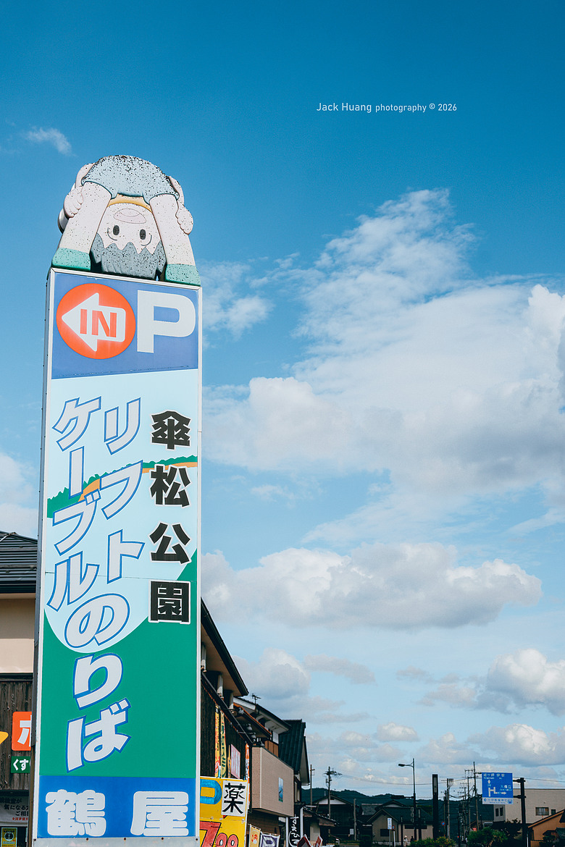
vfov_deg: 41.1
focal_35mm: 48
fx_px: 1130
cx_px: 282
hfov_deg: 28.1
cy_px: 424
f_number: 5.6
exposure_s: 1/1250
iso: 100
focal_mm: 48
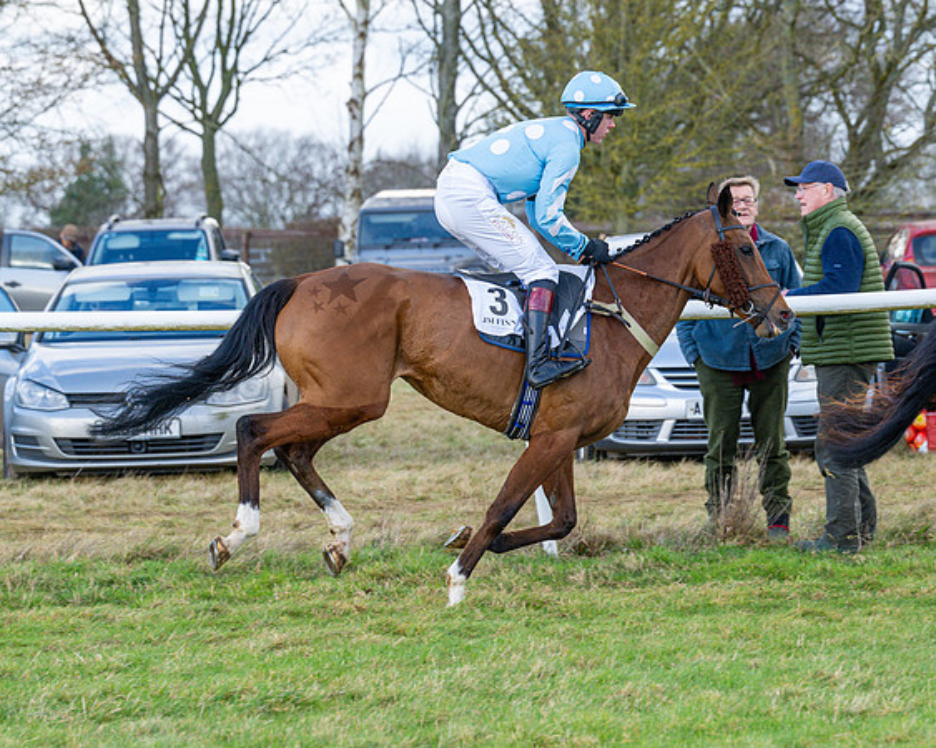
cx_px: 509
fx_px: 4949
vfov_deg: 8.6
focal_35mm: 179
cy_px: 364
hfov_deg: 10.8
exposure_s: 1/1000
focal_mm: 103
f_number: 4
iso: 500
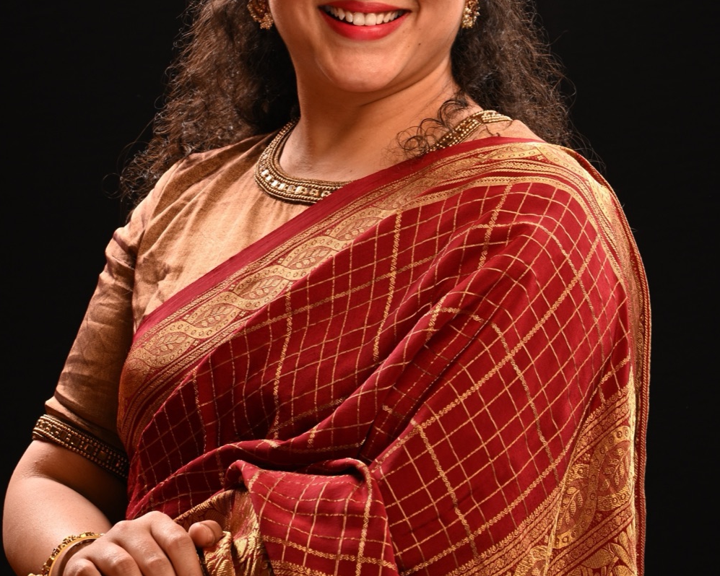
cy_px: 161
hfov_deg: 14.1
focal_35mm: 137
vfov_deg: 11.3
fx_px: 2920
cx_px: 360
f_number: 13
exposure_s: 1/200
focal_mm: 91
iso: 100
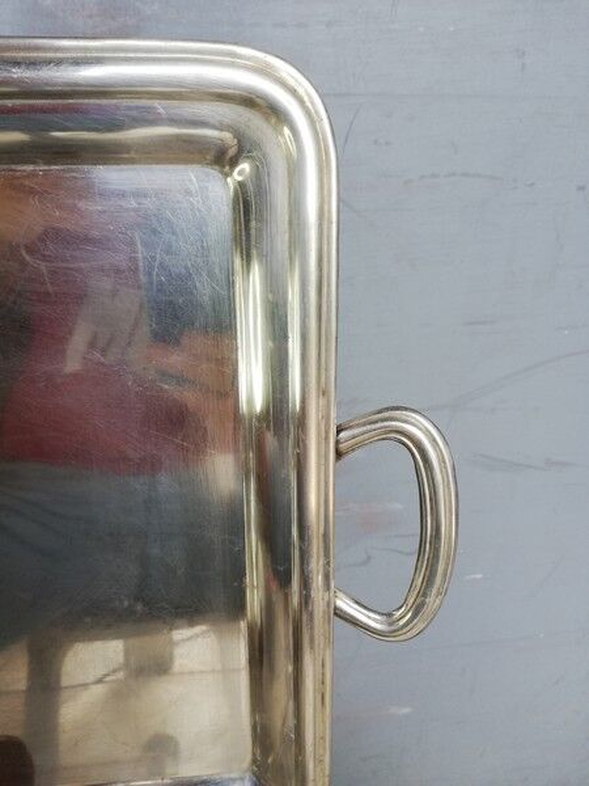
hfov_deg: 53.1
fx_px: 590
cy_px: 393
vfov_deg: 67.3
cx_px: 294
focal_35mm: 26
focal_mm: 3.81
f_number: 2.2
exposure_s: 1/100
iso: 80
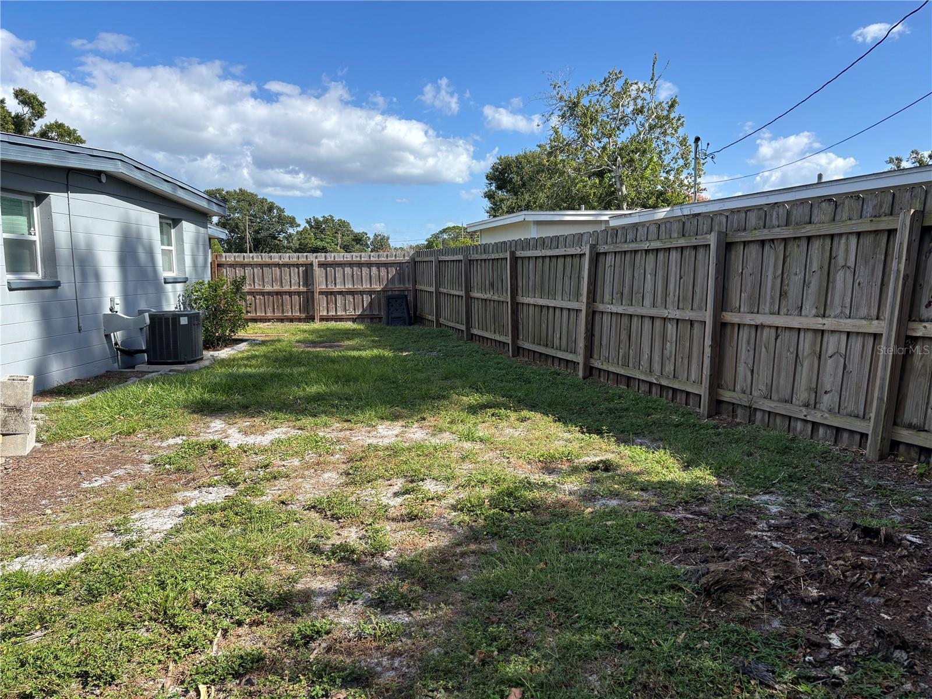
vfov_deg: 53.1
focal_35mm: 26
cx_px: 466
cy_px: 350
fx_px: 700
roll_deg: +0.9
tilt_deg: -6.2
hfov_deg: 67.3
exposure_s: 1/2105
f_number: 1.6
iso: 50
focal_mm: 5.96
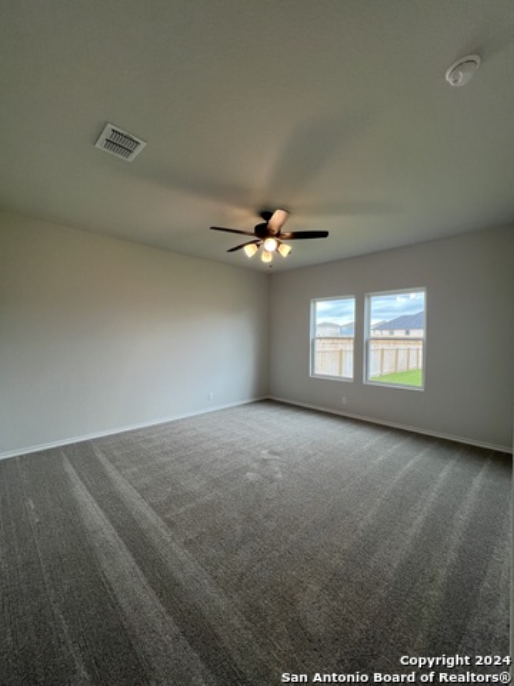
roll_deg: -0.4
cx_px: 257
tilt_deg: -1.6
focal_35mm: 13
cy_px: 343
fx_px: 257
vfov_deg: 106.2
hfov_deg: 89.9
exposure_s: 1/120
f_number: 1.8
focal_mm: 1.57
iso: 80
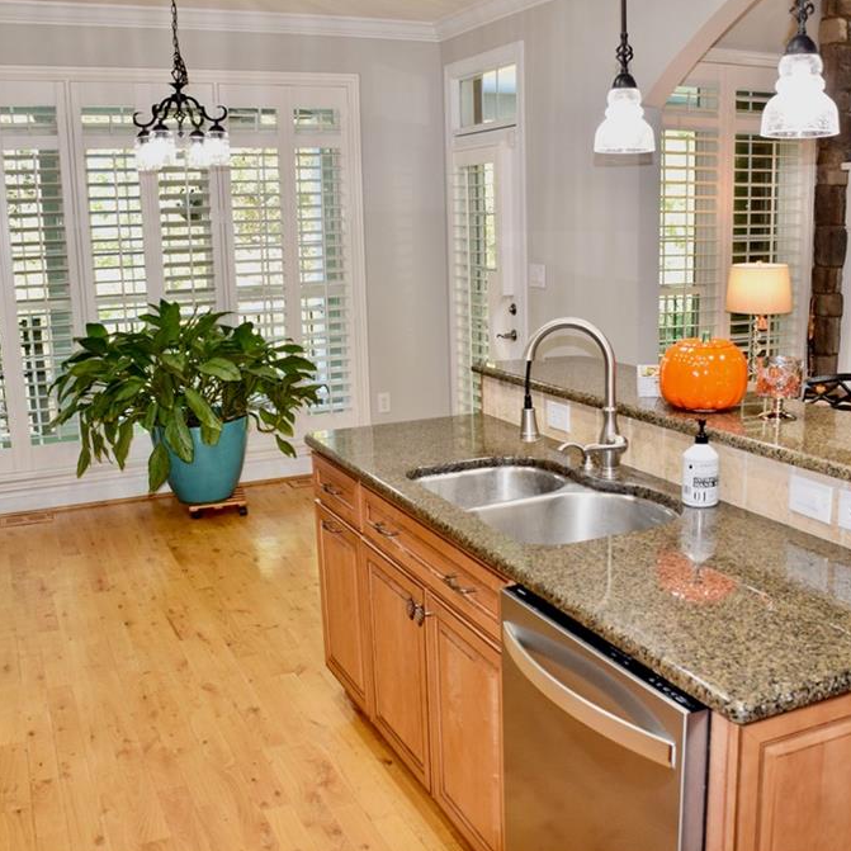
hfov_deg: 47.1
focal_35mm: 35
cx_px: 483
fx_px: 973
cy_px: 424
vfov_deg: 47.2
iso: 800
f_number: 4.5
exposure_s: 1/100
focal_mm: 18
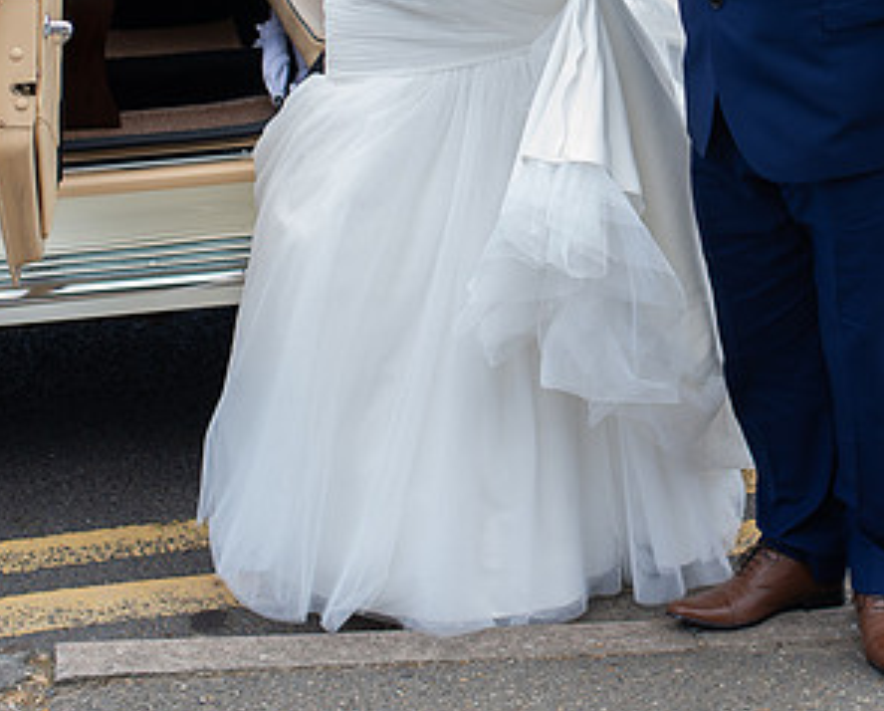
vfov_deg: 17.3
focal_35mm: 87
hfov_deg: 21.7
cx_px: 703
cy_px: -20
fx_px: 2281
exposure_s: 1/400
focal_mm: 35
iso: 100
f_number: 2.8
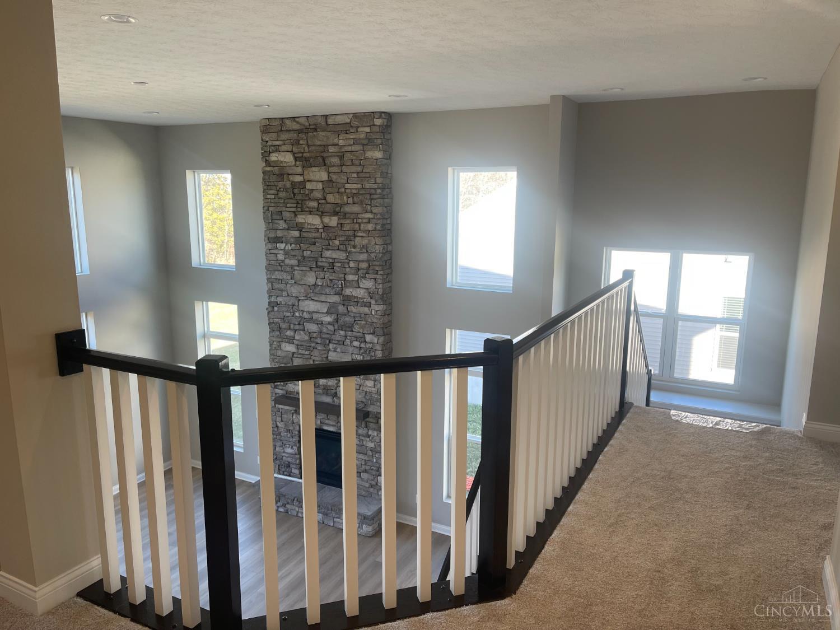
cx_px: 420
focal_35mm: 25
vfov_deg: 54.9
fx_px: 607
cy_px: 315
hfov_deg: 69.4
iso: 64
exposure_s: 1/120
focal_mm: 5.1
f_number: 1.6
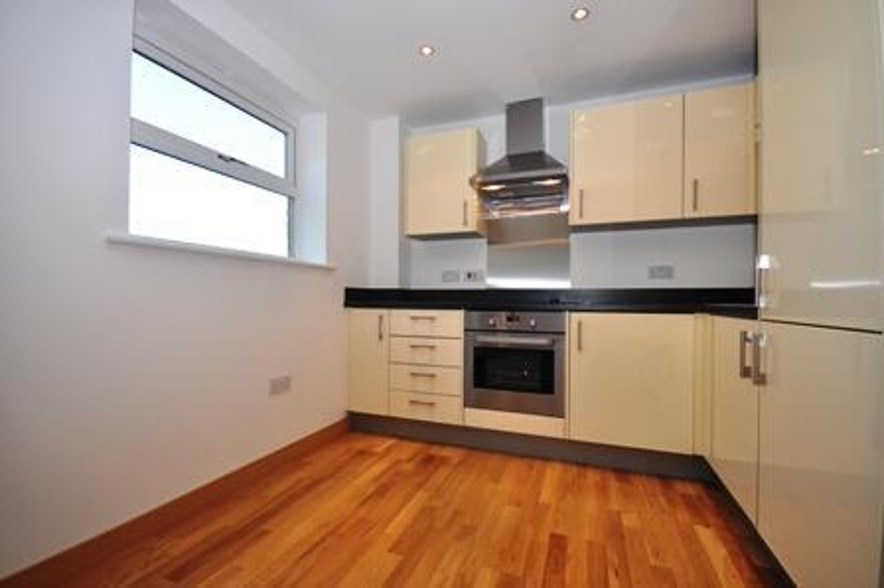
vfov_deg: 77.2
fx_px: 368
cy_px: 294
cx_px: 442
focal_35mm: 15
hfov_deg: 100.4
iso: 280
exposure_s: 1/125
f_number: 5.6
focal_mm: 10
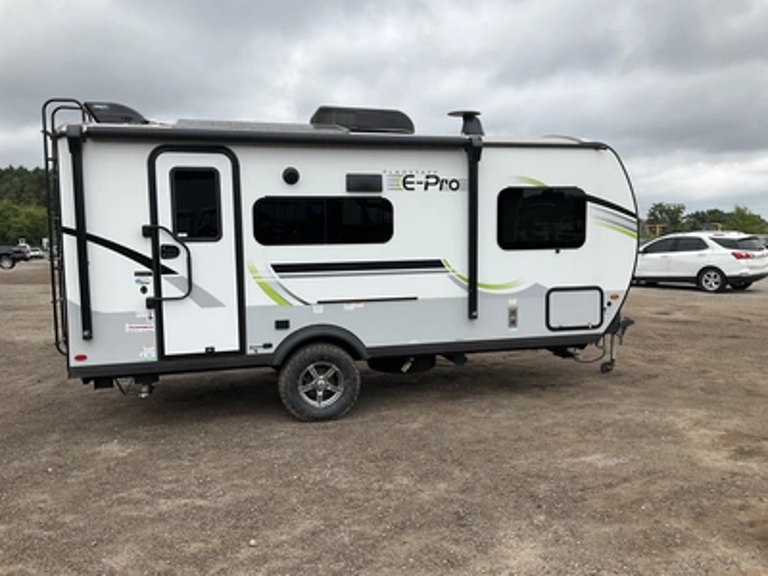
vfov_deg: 48.2
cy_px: 288
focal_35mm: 29
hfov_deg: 61.7
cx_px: 384
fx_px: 643
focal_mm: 3
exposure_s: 1/898
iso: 25
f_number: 1.8
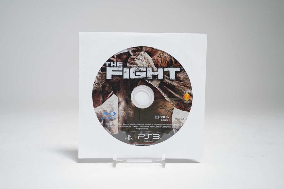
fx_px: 339
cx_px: 142
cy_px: 94
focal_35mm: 43
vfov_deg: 31.2
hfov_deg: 45.4
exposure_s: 1/50
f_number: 5.6
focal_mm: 43
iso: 1000
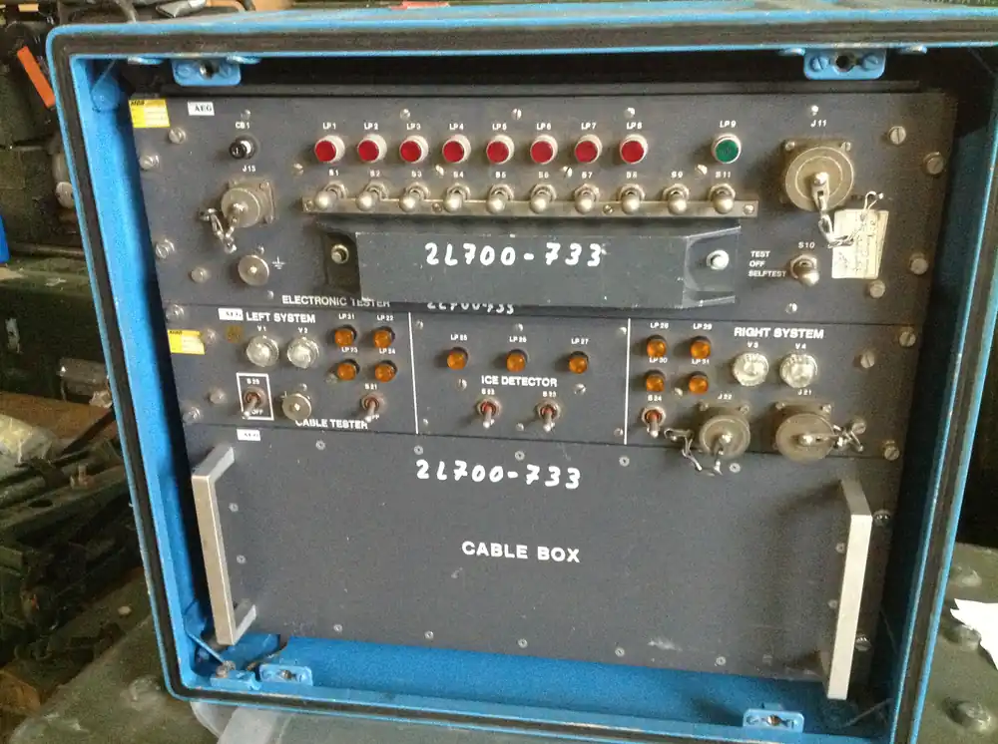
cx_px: 499
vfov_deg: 40.6
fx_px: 1007
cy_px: 372
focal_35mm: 35
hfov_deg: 52.7
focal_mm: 4.28
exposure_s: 1/15
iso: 800
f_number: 2.4
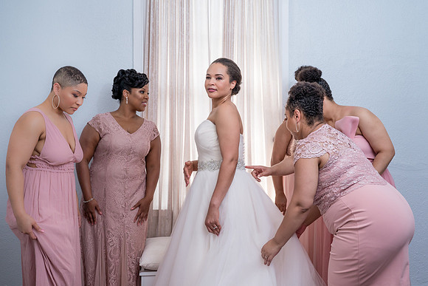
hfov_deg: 43.6
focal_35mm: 45
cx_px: 224
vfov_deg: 29.9
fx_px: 535
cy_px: 137
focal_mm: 43
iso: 1250
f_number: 6.3
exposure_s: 1/160
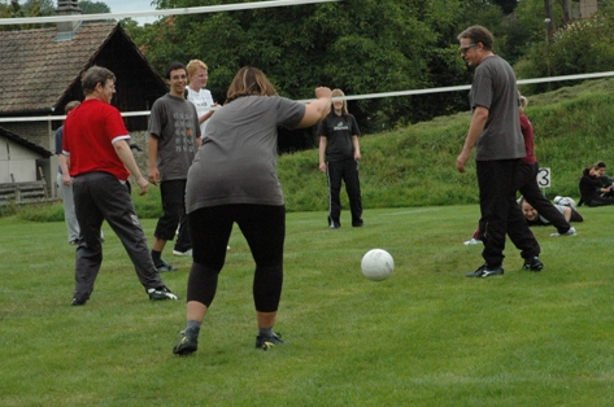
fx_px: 1902
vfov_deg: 12.2
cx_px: 366
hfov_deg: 18.3
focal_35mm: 112
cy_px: 138
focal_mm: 55
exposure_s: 1/640
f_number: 13
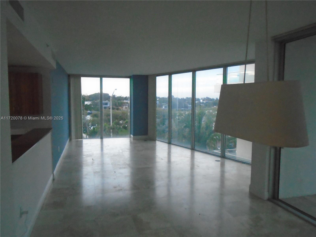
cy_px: 118
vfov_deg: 53.1
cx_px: 158
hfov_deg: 67.3
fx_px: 237
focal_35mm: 26
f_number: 3.2
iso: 800
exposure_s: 1/100
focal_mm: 4.6
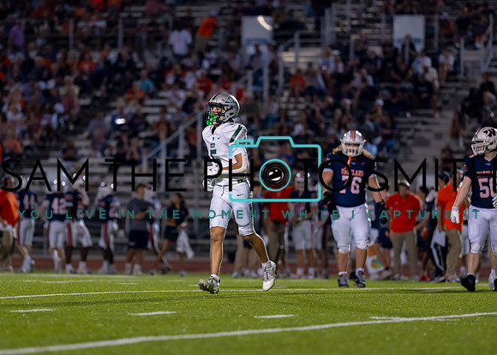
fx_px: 3131
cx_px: 234
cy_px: 187
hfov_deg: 9.1
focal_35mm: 222
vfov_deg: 6.5
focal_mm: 135
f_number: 1.8
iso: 1600
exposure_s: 1/1000
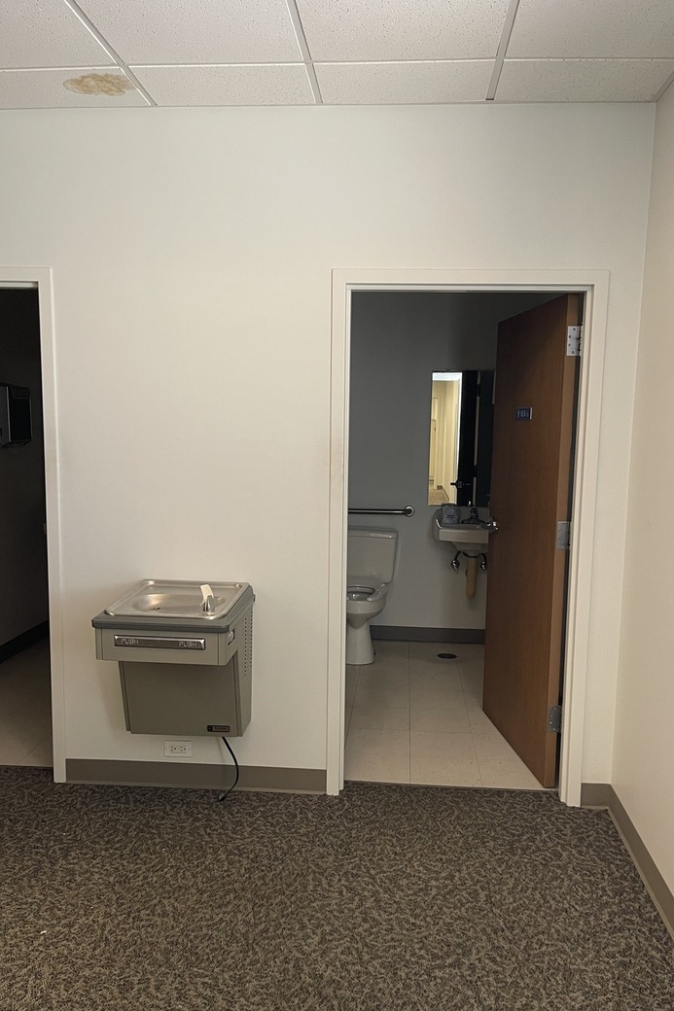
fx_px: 758
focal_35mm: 27
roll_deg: -1.2
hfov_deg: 47.9
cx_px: 354
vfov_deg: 67.4
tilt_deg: -7.0
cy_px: 520
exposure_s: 1/60
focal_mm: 5.1
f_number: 1.6
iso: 250
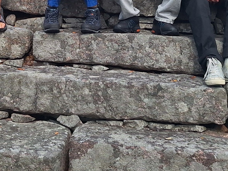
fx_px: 501
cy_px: -106
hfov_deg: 25.1
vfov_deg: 17.0
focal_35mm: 76
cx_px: 34
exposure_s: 1/1629
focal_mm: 5.54
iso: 40
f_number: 1.8
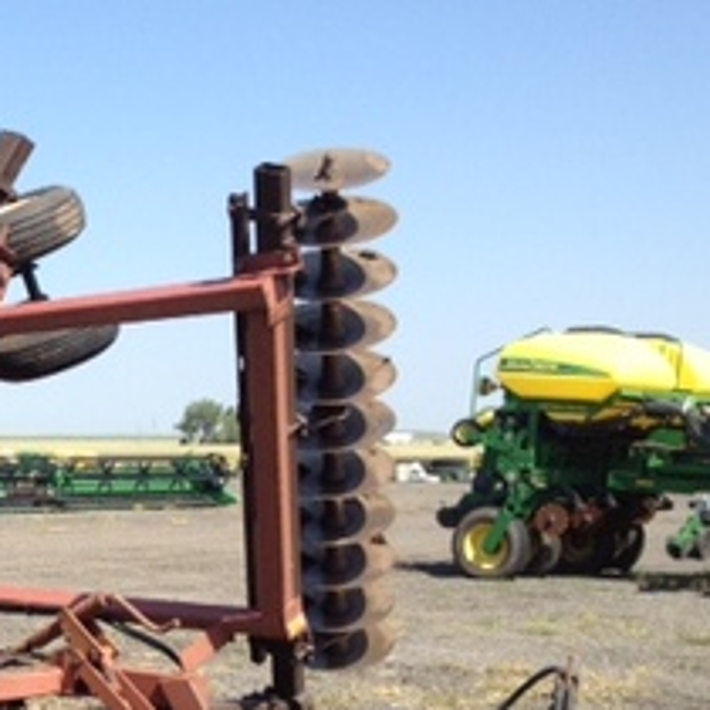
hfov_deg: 20.2
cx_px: -149
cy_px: 527
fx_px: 1856
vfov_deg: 21.5
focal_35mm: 80
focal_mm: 4.28
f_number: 2.4
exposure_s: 1/1227
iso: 64
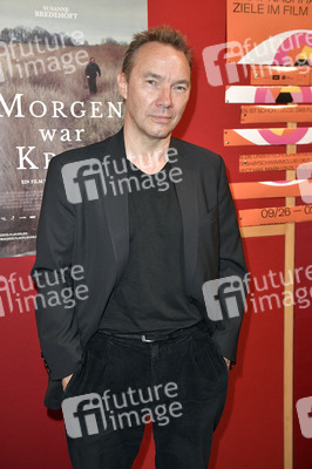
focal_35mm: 42
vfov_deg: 46.4
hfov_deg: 31.8
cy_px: 234
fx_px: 547
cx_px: 156
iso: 2000
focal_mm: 42
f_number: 5
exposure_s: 1/200
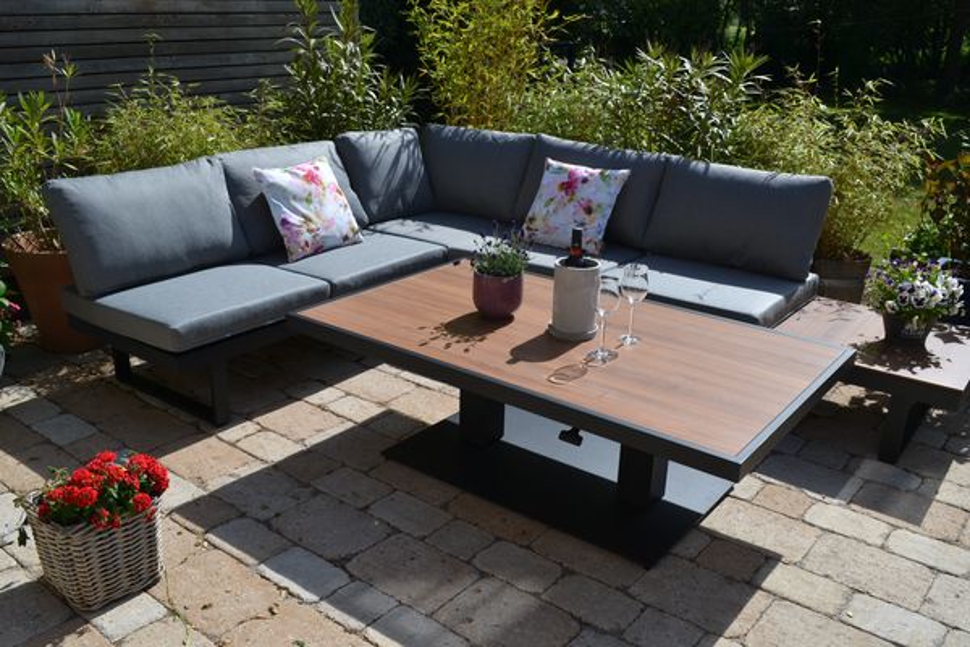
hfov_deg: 57.2
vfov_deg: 40.0
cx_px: 485
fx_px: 889
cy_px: 324
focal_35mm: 33
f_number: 8
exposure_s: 1/250
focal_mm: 22
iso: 100
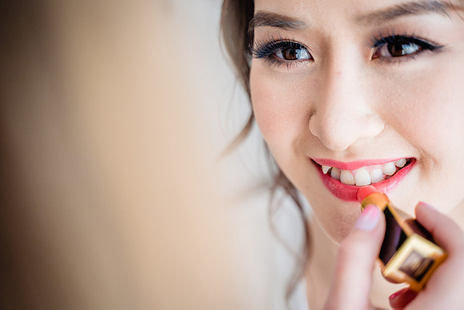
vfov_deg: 19.5
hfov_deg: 28.8
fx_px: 902
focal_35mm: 70
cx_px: 232
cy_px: 155
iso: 250
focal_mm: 70
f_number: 3.2
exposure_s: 1/250
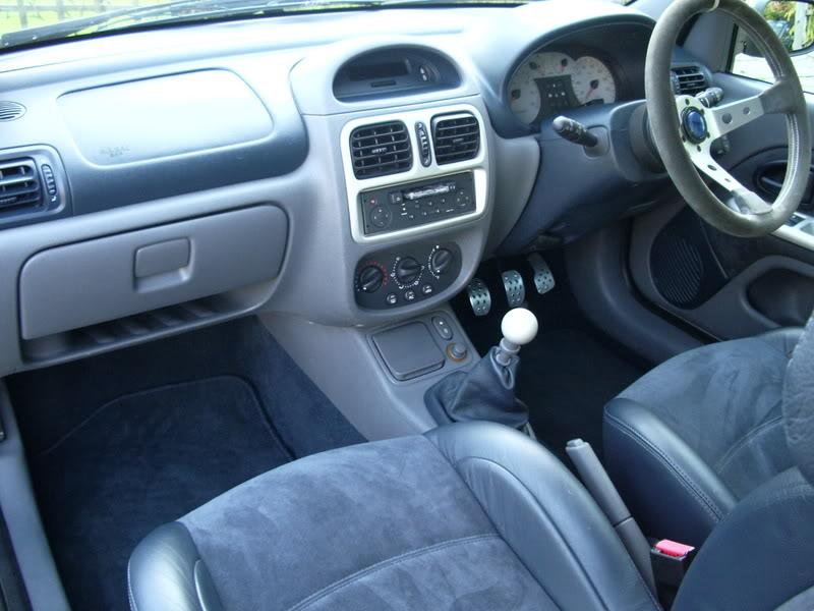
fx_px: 823
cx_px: 407
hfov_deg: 52.6
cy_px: 306
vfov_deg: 40.7
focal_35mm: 35
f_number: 2.6
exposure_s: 1/30
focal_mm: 5.8
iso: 200
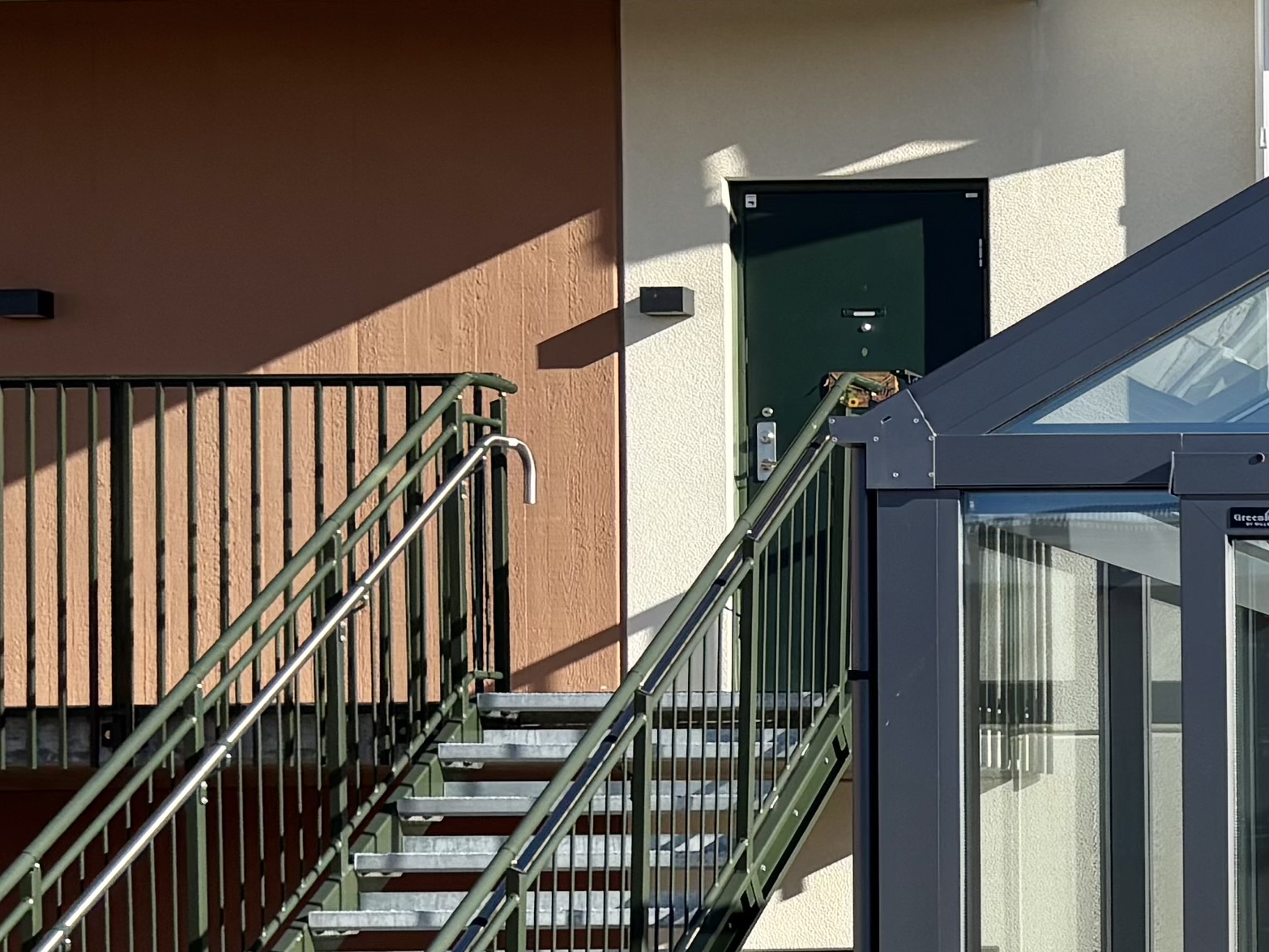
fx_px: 3373
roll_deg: +0.6
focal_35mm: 92
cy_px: 824
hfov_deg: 17.6
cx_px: 2219
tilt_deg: +0.6
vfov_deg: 15.9
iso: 50
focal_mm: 5.96
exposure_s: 1/2342
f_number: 1.6
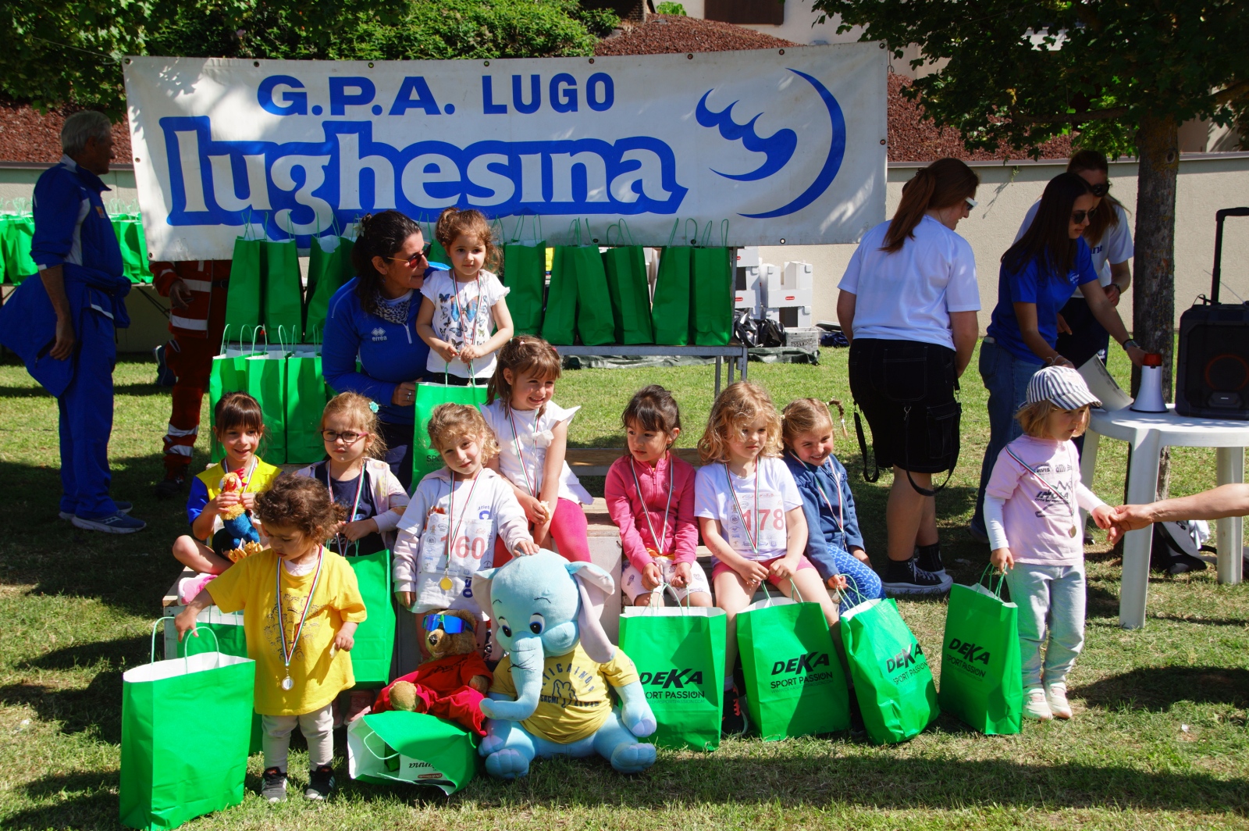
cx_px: 624
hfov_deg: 37.9
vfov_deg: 25.7
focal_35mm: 52
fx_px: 1820
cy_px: 416
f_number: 6.3
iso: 100
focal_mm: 35
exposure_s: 1/250
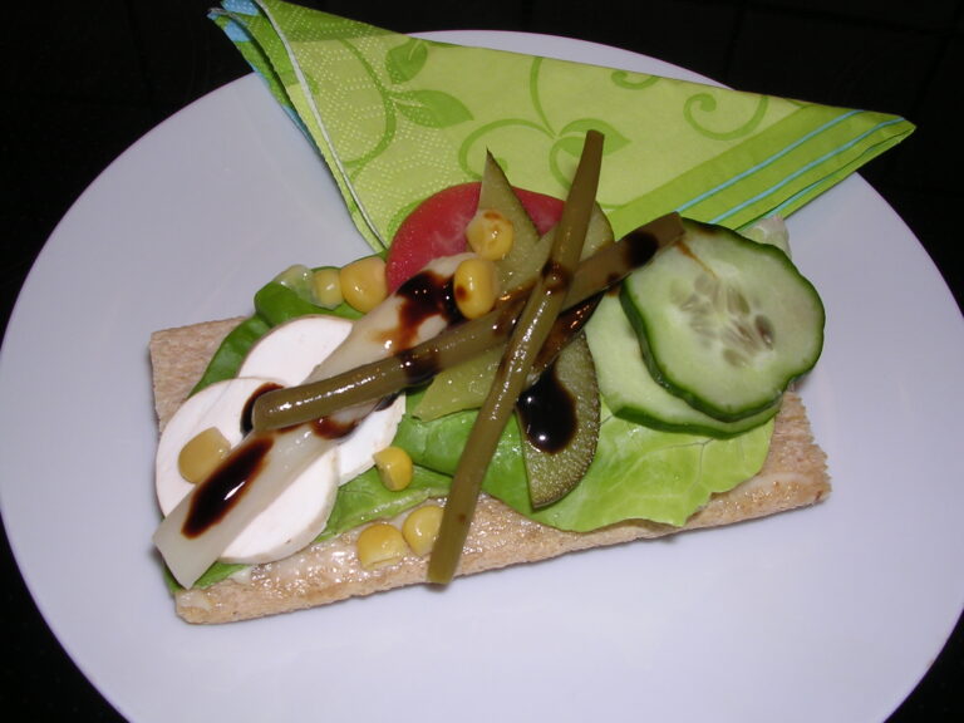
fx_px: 1058
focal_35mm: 38
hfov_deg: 49.0
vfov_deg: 37.7
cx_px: 482
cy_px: 362
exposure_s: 1/60.1
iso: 100
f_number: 5.6
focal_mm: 5.8
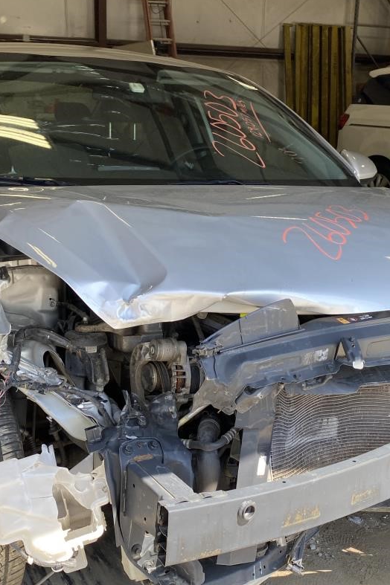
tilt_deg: -15.4
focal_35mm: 44
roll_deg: -0.6
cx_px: 188
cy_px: 323
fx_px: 716
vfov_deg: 44.5
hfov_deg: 30.5
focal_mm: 4.25
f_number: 1.8
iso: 32
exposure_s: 1/293
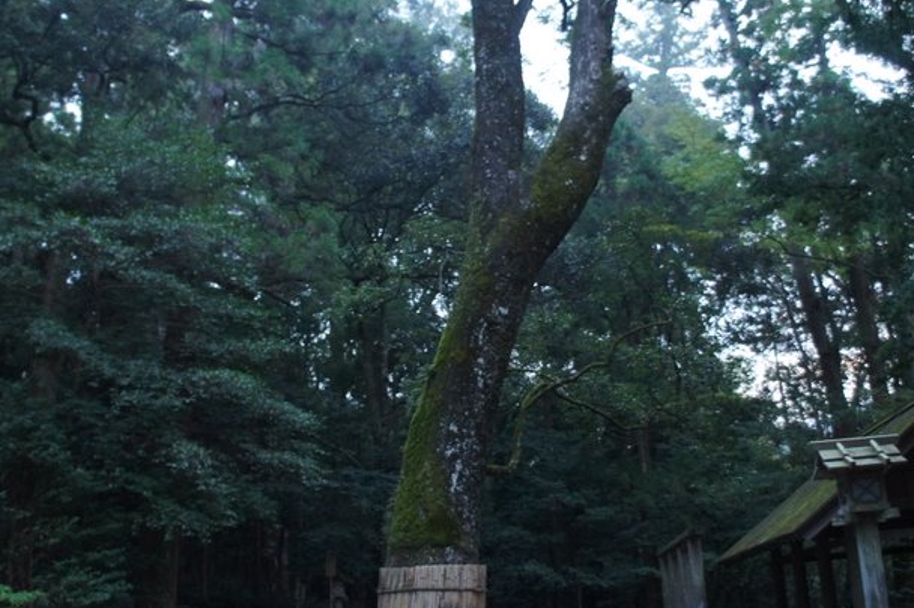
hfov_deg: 48.5
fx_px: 1014
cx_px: 484
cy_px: 309
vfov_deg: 33.3
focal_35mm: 40
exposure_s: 1/15
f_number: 3.5
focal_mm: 18
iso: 1600
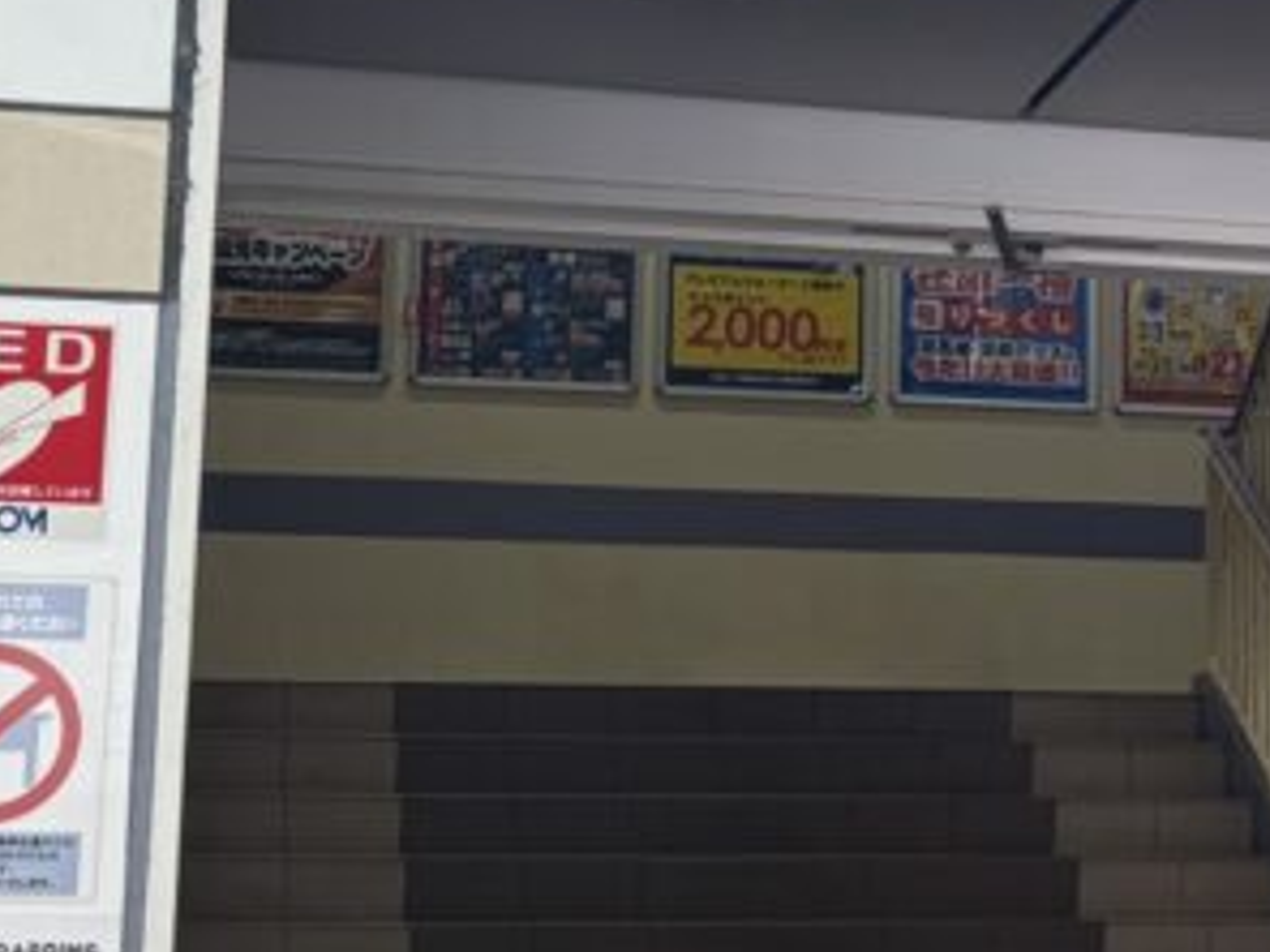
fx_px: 3302
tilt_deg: +13.5
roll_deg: +0.3
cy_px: 279
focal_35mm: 90
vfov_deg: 16.4
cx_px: 1188
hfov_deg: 21.2
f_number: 1.6
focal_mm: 5.96
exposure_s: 1/124
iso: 50
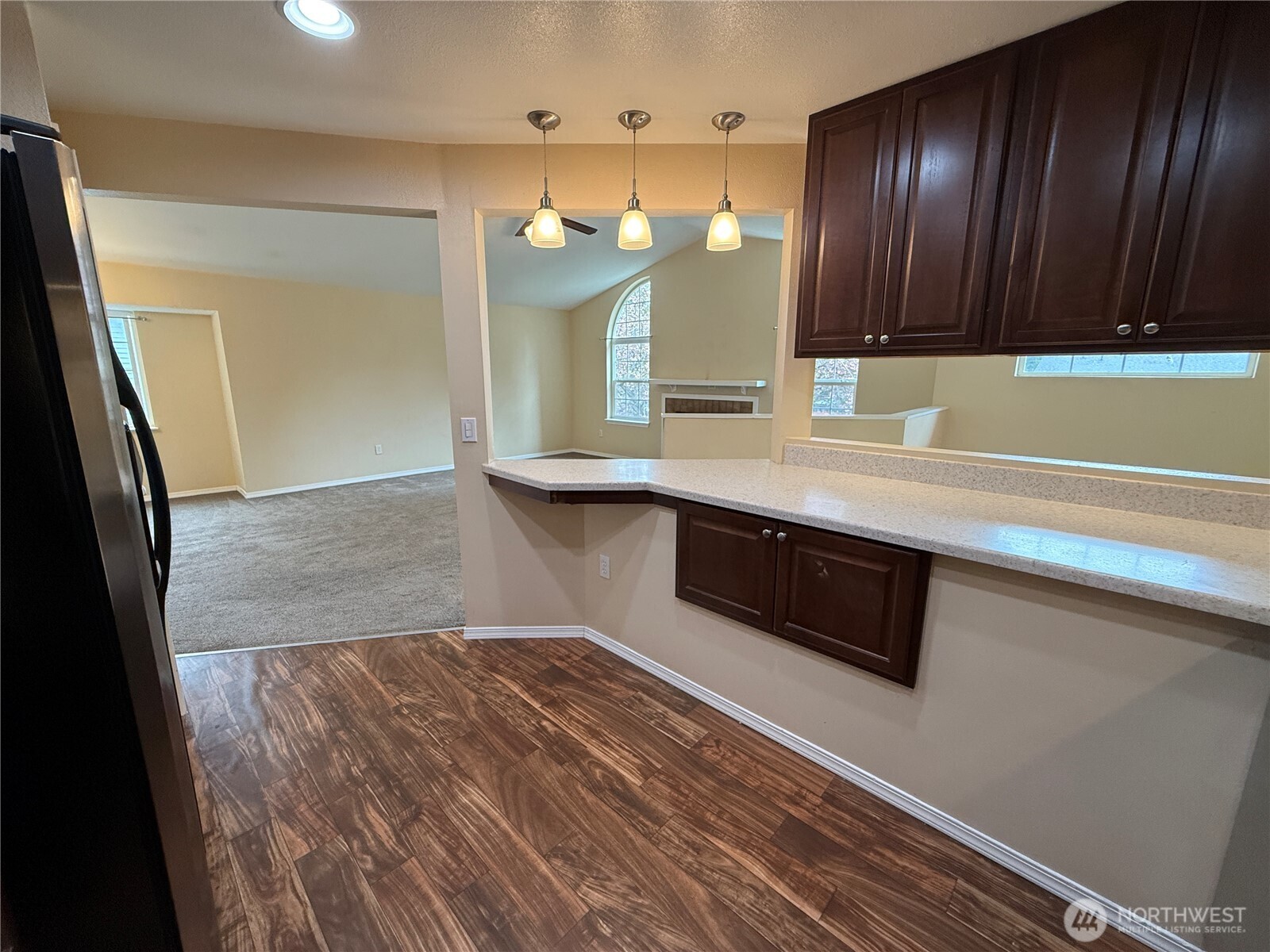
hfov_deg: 102.1
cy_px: 476
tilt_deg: -11.5
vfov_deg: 85.7
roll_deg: +0.1
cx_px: 635
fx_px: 514
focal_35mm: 14
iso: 200
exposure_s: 1/120
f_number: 2.2
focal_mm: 2.22
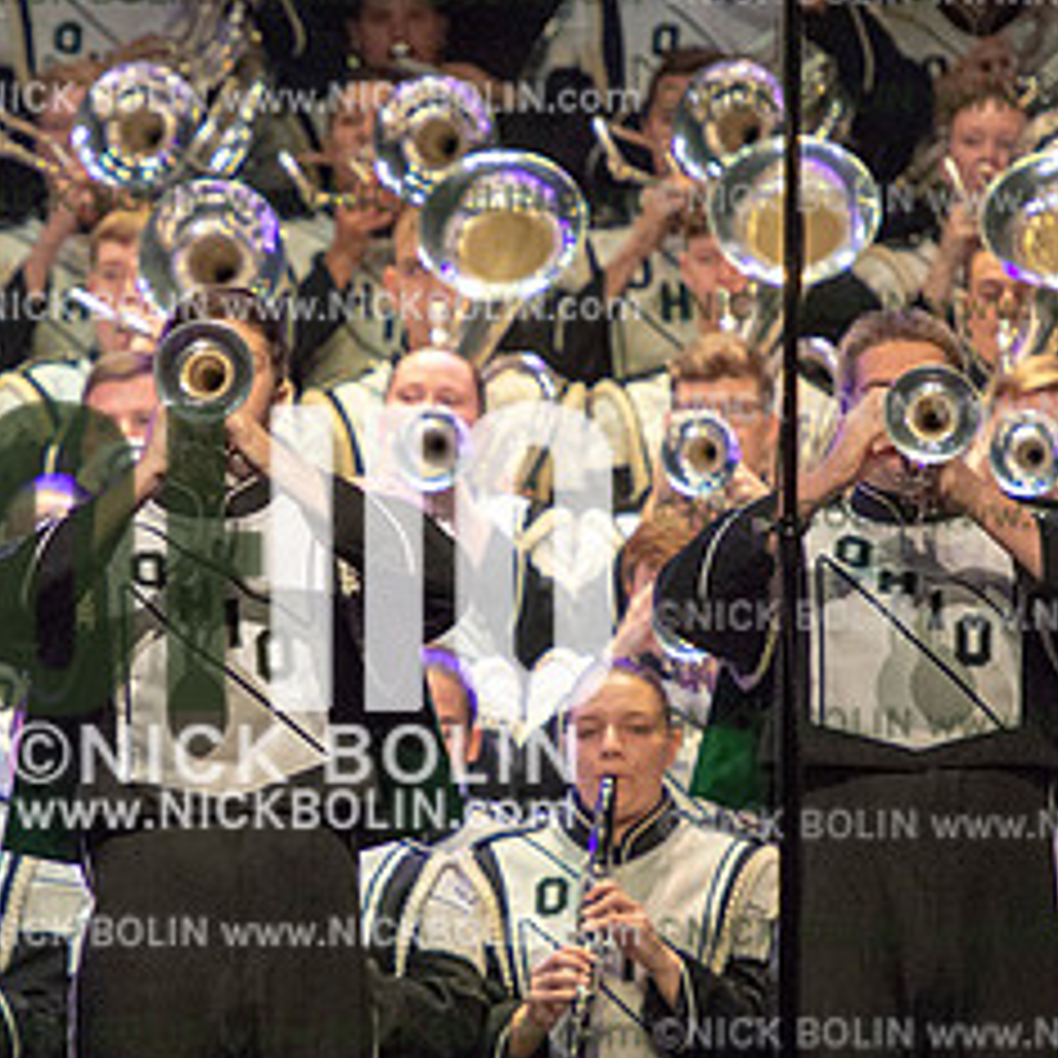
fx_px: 19606
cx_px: 293
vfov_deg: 3.1
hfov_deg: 3.1
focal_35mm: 567
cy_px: 617
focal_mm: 270
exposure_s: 1/400
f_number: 5.6
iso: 8000
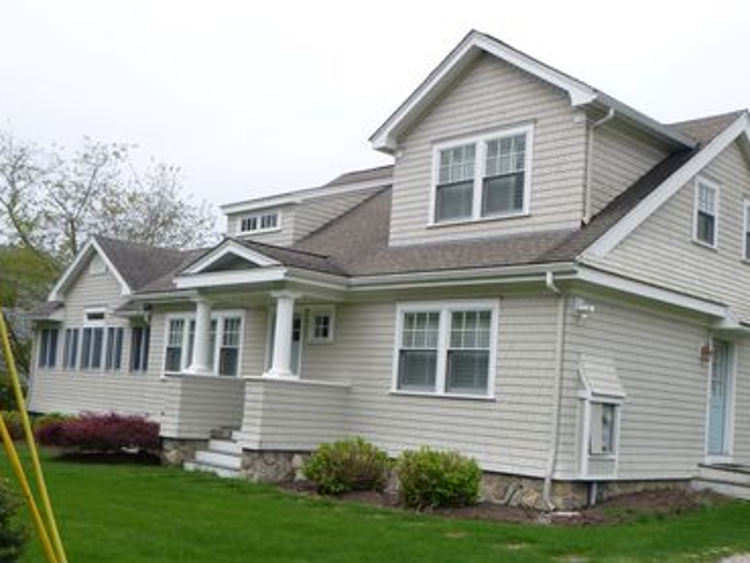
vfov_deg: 34.3
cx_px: 364
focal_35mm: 42
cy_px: 336
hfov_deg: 44.8
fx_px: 910
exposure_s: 1/400
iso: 100
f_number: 4.2
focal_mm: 5.5
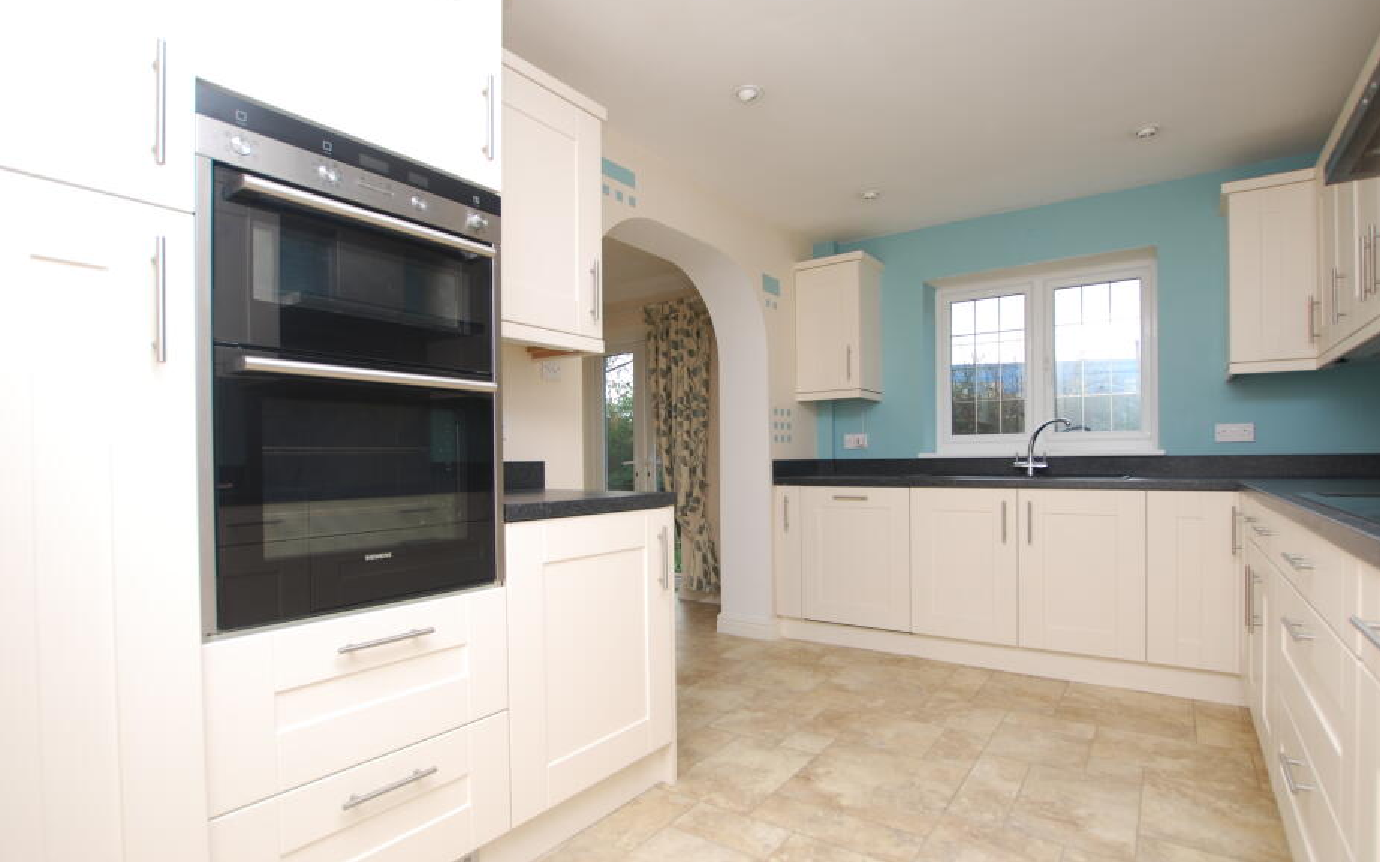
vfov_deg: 67.9
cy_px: 466
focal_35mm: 17
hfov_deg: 94.3
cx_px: 717
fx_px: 639
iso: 100
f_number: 4
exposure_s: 1/60
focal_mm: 10
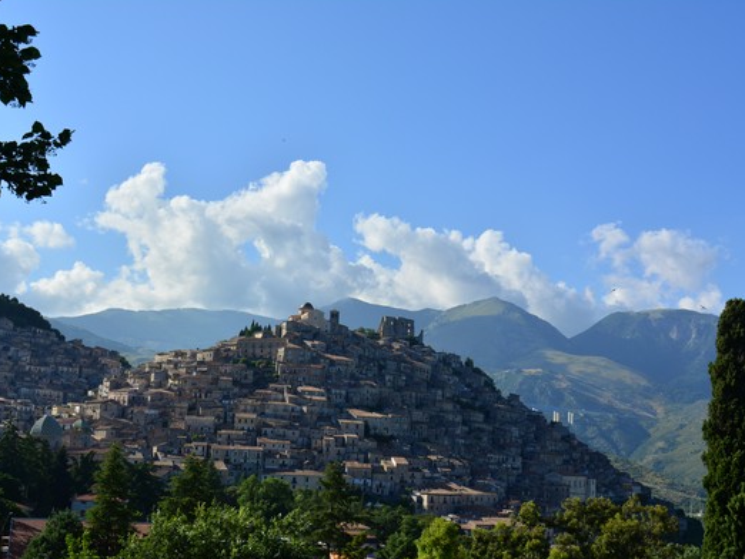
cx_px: 400
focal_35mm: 53
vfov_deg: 27.5
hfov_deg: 36.1
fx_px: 1141
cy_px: 281
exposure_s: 1/1000
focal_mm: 32
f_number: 9
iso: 200
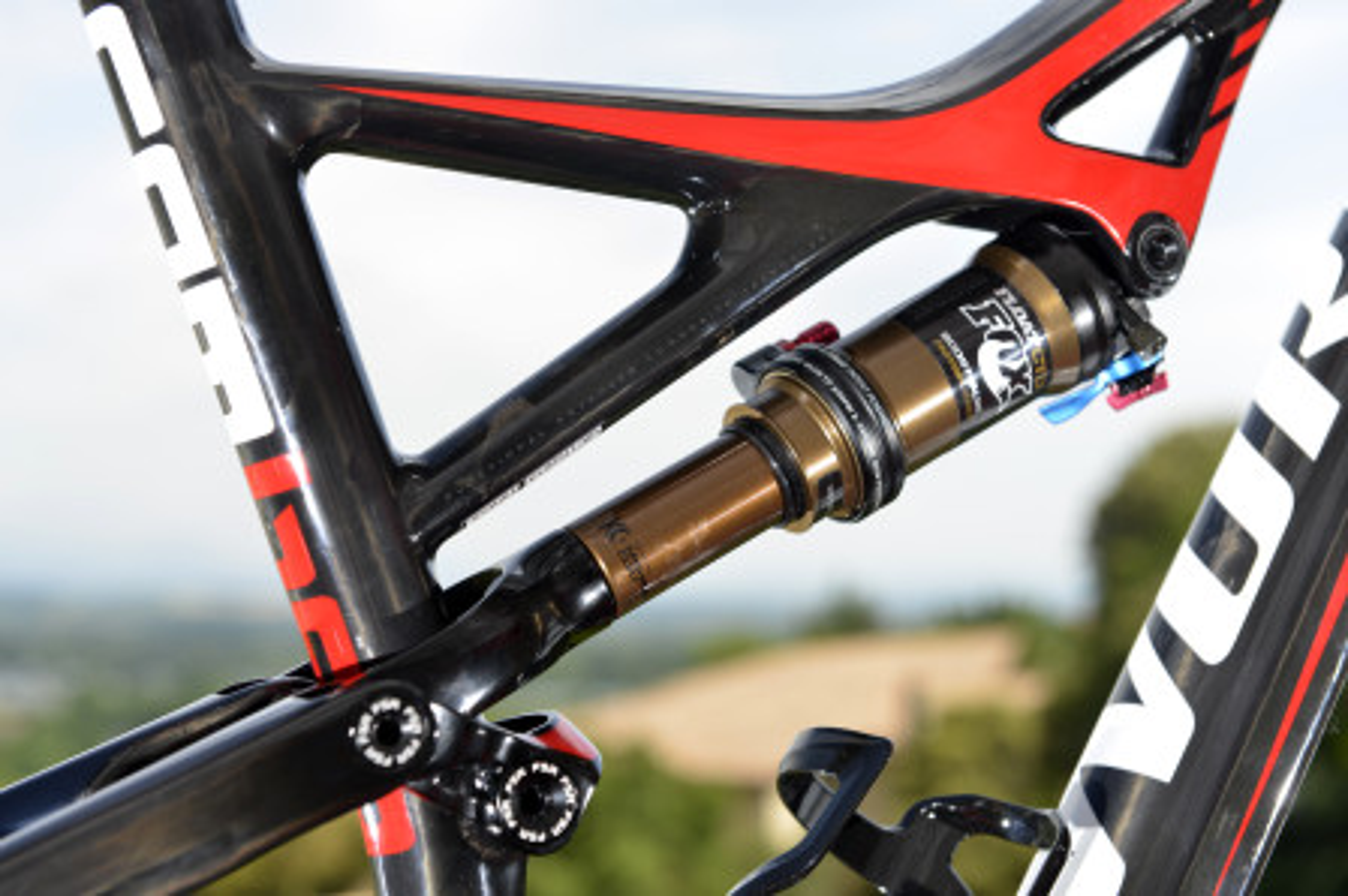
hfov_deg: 28.9
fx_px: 2619
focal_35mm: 70
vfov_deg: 19.4
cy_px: 448
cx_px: 674
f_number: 8
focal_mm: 70
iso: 100
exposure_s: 1/160
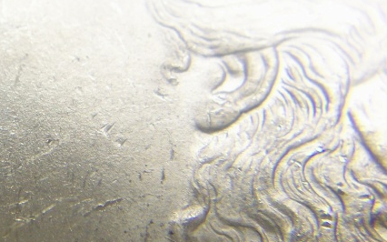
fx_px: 791
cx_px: 63
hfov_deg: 26.8
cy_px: 161
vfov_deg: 17.3
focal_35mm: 75
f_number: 2.8
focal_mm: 6.2
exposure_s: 1/56.9
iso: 80
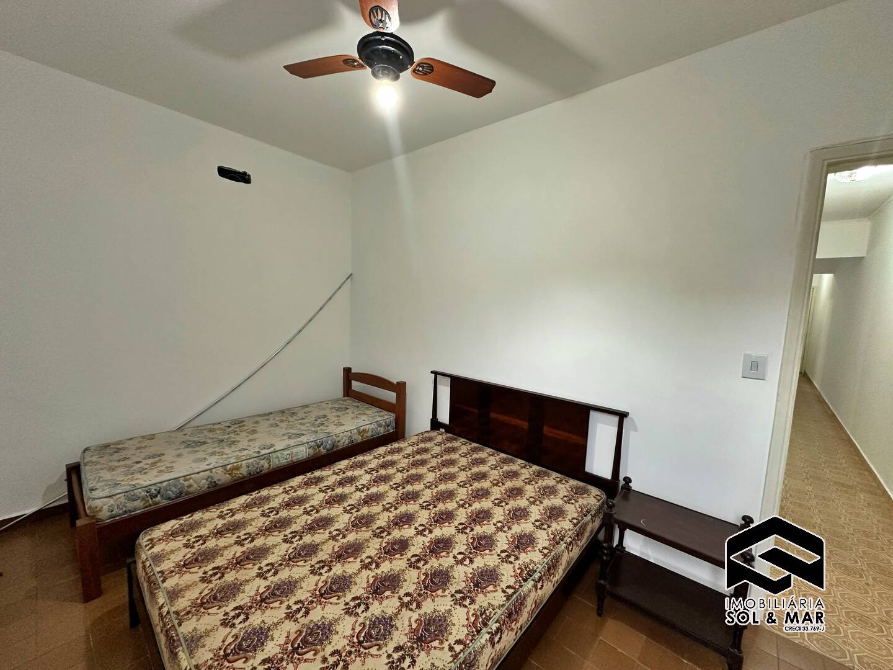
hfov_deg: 102.1
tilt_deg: -5.3
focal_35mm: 14
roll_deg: -2.2
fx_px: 361
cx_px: 446
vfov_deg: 85.7
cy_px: 335
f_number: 2.2
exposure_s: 1/60
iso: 250
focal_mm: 2.22
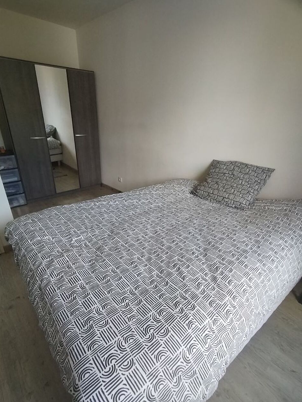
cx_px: 148
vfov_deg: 87.7
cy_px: 212
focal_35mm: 18
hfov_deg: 71.6
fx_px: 209
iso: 120
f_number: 2.2
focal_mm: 1.42
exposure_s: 1/100
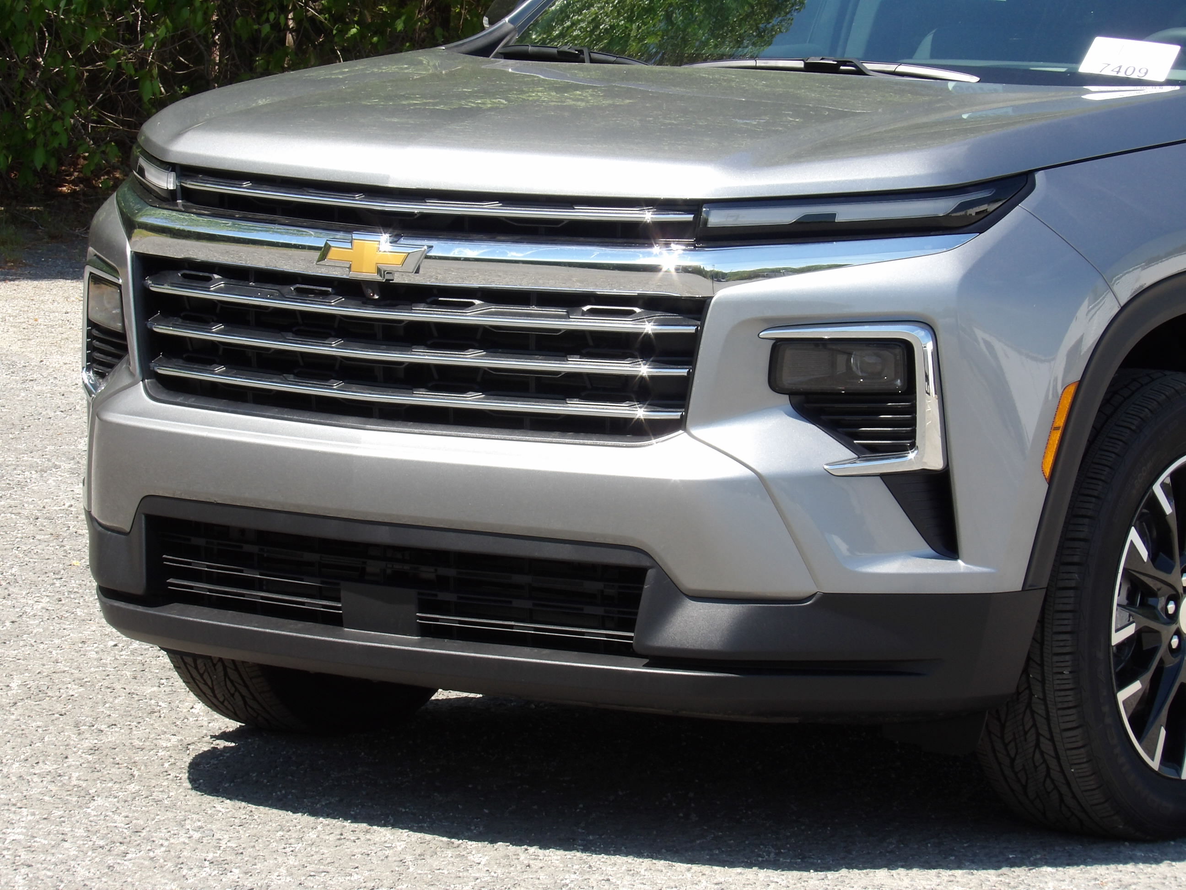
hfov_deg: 11.7
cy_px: 445
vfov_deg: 8.8
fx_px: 5790
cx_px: 593
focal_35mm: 169
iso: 100
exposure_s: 1/108
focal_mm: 30.2
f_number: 7.6
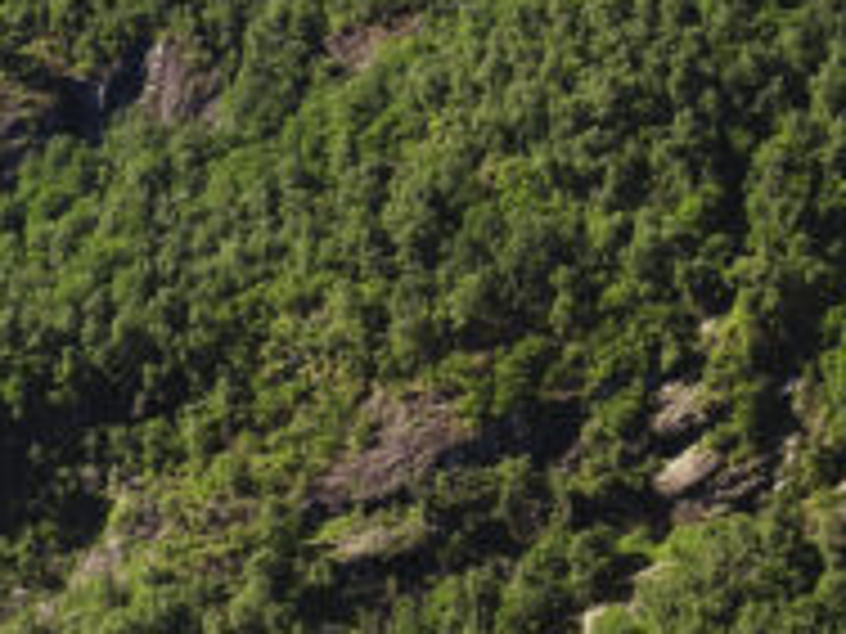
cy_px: 414
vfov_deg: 10.2
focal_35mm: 146
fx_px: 3568
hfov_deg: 12.1
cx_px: -824
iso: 250
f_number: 5.6
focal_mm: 30
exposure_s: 1/800
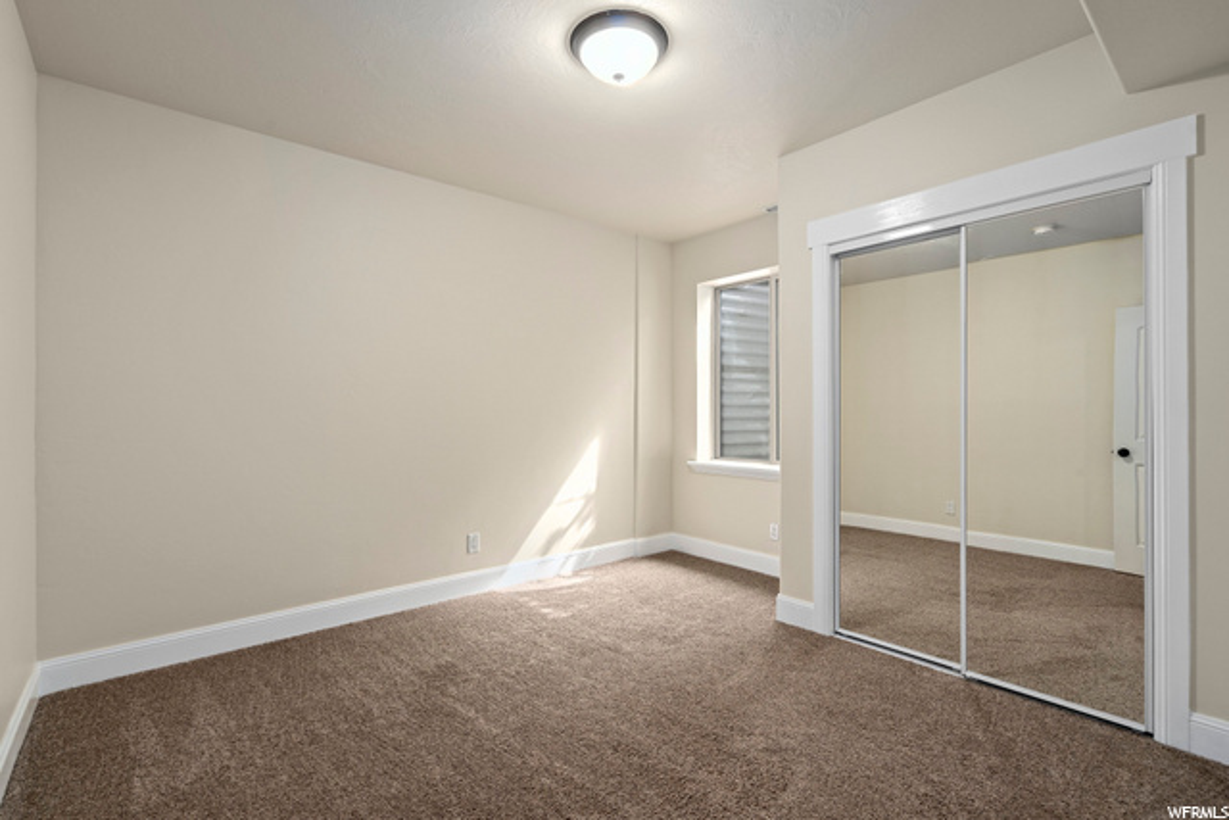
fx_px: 546
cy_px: 410
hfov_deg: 96.7
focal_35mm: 16
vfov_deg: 73.8
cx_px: 614
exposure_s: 1/1.67
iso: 320
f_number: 9
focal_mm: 16
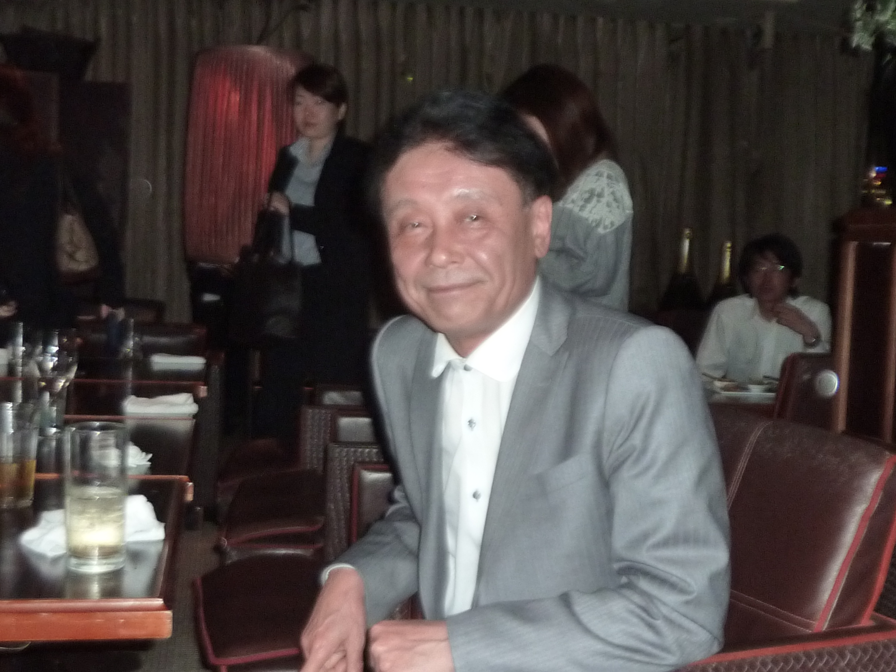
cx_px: 448
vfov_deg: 32.2
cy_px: 336
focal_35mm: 45
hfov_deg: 42.1
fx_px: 1165
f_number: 3.3
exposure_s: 1/30
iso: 320
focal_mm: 4.1
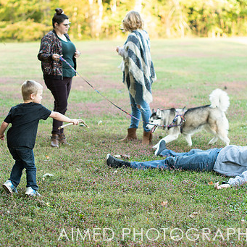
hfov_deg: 19.1
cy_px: 108
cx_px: 105
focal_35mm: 91
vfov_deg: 19.1
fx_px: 735
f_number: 2.2
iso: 160
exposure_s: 1/200
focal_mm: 50
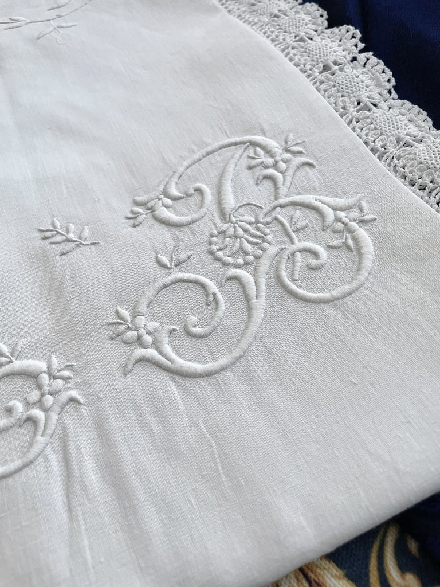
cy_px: 294
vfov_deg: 67.3
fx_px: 441
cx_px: 220
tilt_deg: -55.5
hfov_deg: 53.1
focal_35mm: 26
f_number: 1.6
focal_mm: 4.2
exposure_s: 1/111
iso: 125
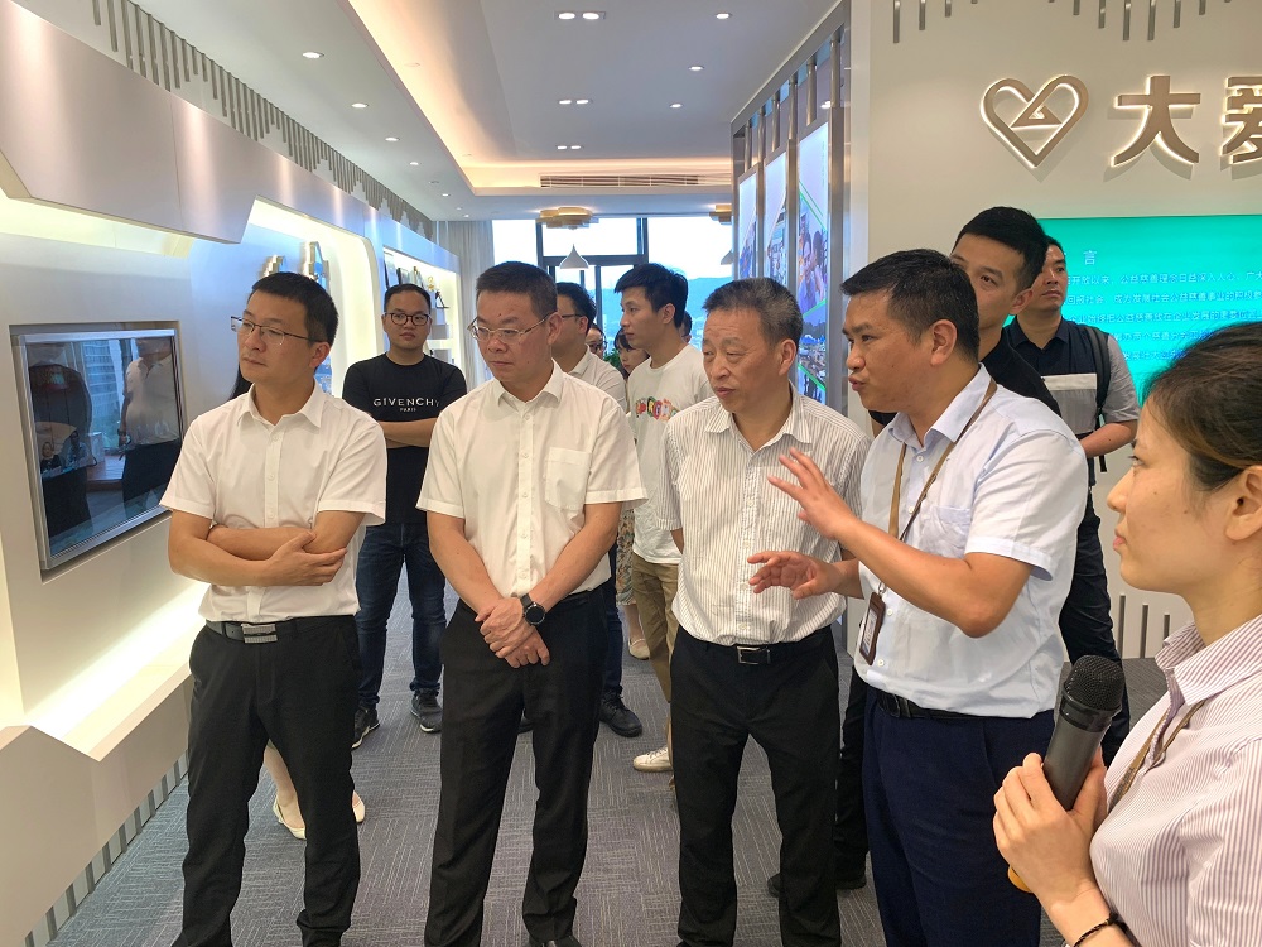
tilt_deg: -7.1
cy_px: 474
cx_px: 631
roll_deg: +1.4
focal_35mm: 26
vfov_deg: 53.1
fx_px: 948
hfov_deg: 67.3
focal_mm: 4.25
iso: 64
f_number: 1.8
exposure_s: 1/100
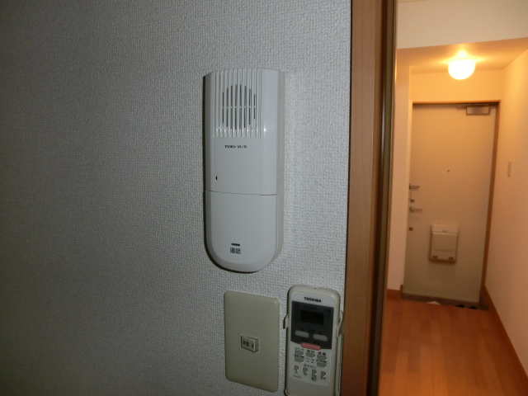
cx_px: 264
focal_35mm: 24
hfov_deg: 71.6
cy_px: 198
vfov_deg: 56.8
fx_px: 366
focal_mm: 4.24
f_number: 3
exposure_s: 1/20
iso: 160
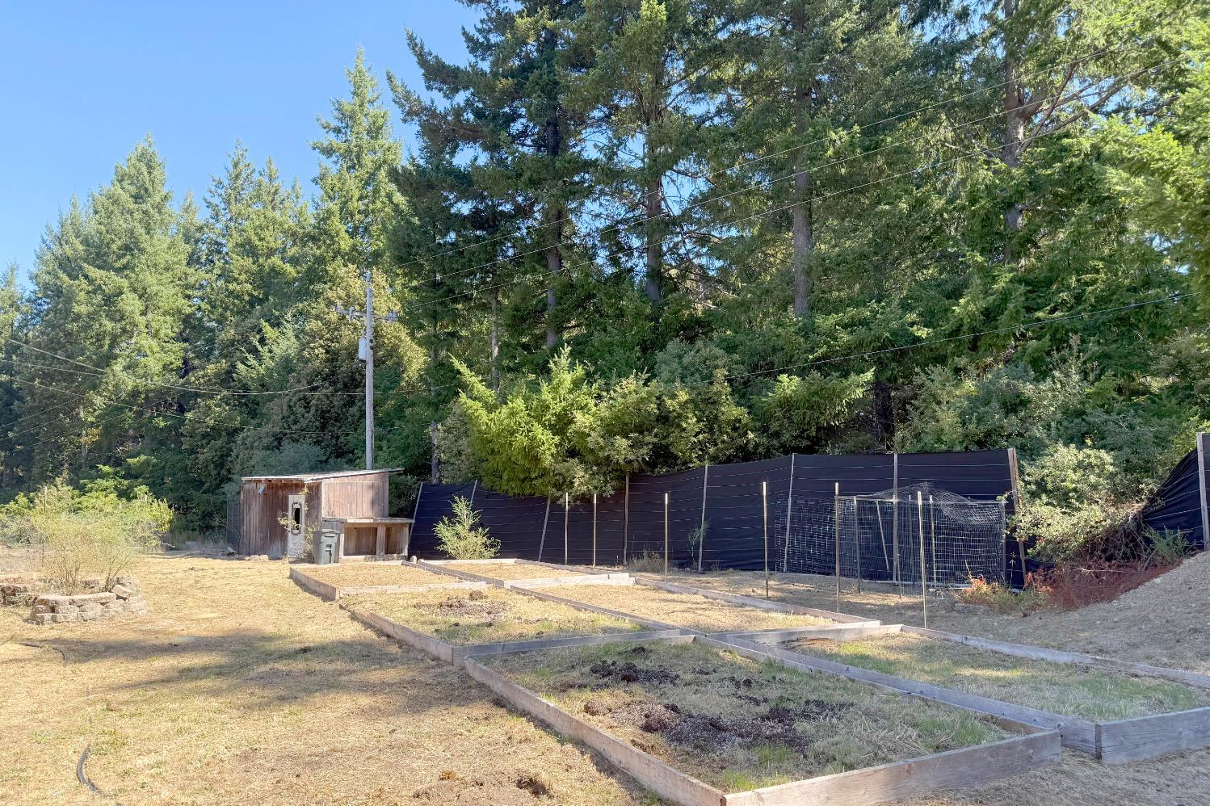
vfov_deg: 51.2
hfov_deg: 71.5
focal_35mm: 25
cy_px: 448
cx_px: 605
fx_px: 840
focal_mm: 6.76
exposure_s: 1/1060
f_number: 1.78
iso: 80
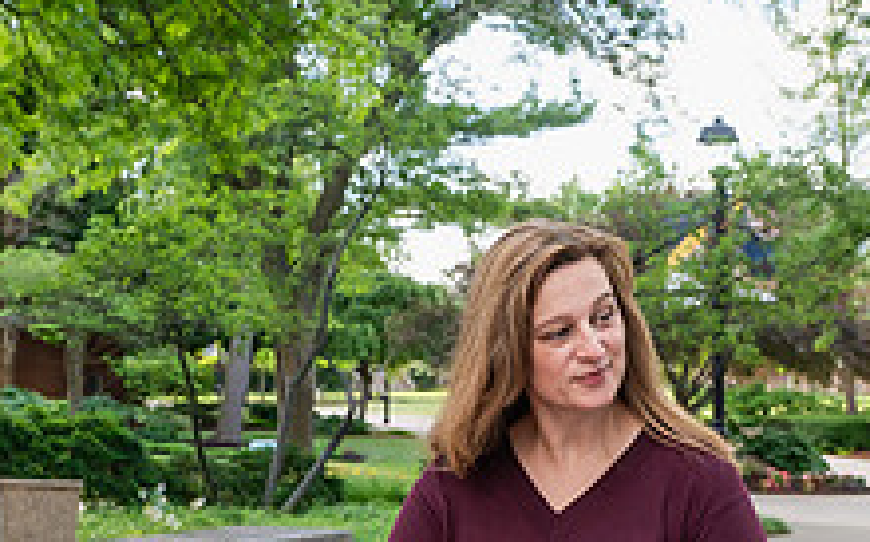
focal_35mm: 70
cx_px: 368
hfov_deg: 29.4
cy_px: 421
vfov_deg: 18.4
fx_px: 1658
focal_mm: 26
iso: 500
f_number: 5
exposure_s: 1/320
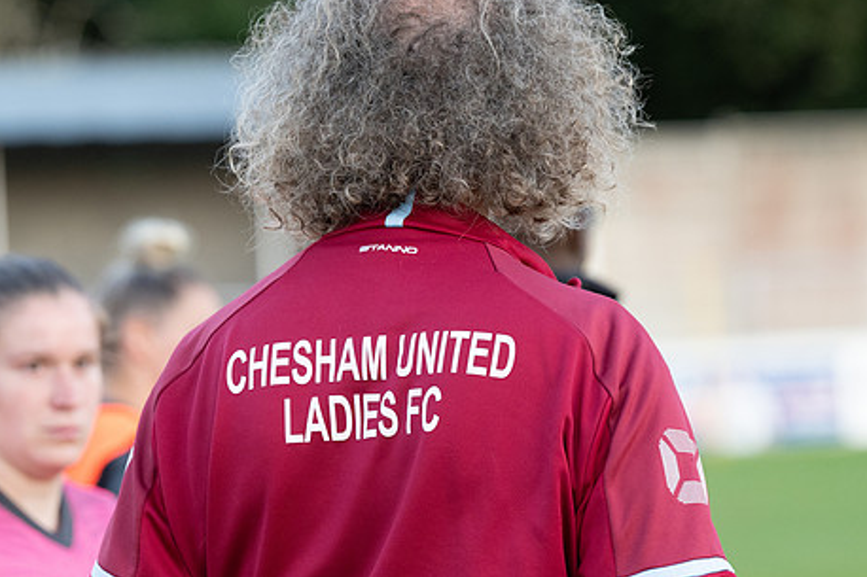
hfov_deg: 9.0
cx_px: 439
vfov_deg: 6.0
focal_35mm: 228
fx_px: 5489
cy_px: 308
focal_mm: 120
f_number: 3.2
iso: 1000
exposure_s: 1/320
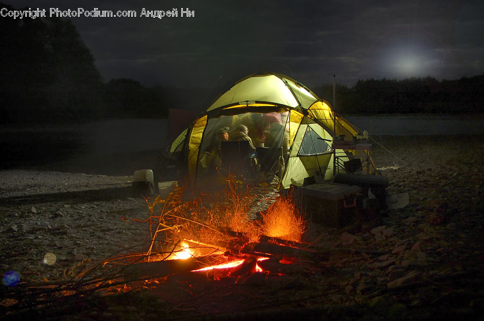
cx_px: 242
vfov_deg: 31.8
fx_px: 564
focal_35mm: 42
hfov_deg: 46.5
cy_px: 160
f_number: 5
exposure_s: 10
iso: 200
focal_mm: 28
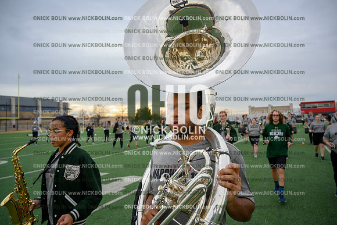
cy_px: 112
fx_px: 225
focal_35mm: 24
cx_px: 168
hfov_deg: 73.7
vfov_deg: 53.2
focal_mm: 24
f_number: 4
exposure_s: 1/500
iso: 200
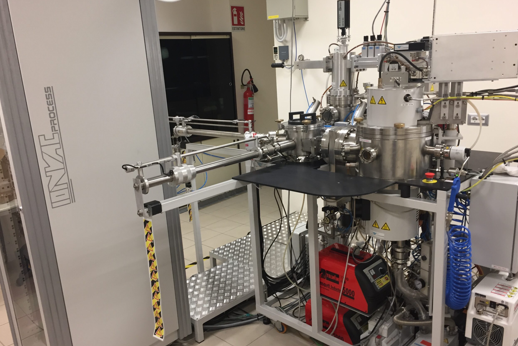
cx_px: 263
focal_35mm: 31
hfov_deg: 60.3
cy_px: 184
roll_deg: +4.8
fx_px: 446
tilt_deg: -16.3
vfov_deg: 42.3
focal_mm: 4.15
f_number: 2.2
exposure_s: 1/33
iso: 80
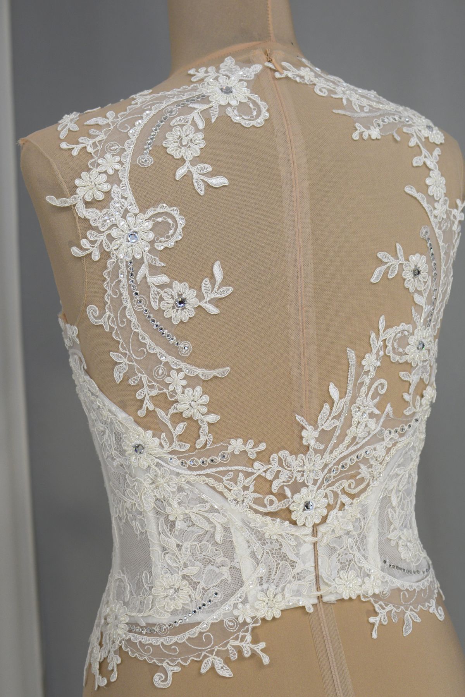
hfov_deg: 25.8
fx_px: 1017
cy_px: 348
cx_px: 232
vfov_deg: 37.9
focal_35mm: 52
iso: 400
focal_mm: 35
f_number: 4.5
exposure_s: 1/80
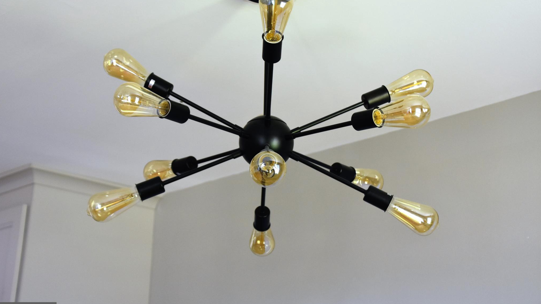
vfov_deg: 20.0
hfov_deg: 34.9
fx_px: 861
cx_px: 269
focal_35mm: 60
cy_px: 140
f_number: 5
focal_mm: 38
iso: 800
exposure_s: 1/100
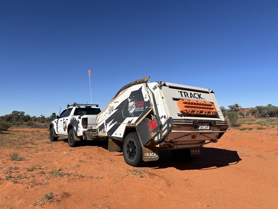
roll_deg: +0.6
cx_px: 139
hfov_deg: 67.3
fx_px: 209
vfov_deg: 53.1
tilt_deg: +2.7
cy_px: 104
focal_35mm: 26
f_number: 1.5
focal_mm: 5.7
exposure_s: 1/5882
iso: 50
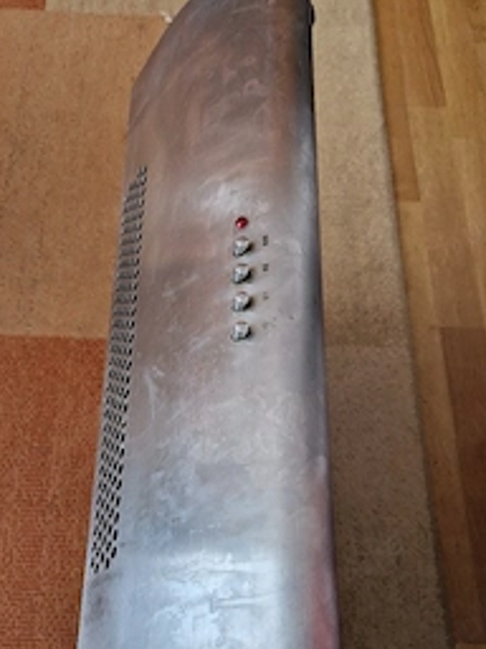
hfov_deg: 39.4
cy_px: 426
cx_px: 177
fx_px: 674
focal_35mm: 36
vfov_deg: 50.5
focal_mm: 5.4
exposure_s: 1/100
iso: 160
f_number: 1.8
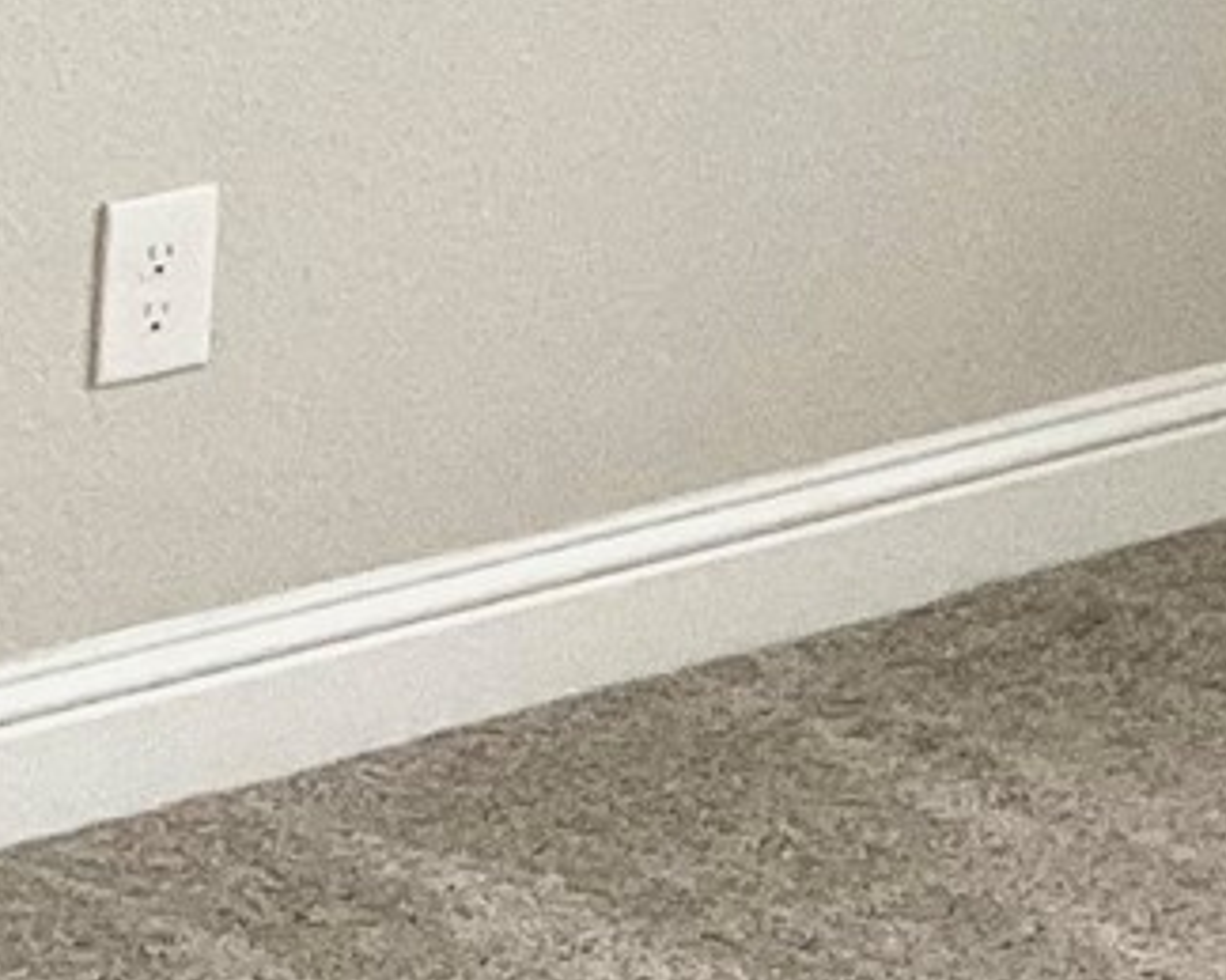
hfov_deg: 8.9
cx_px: 3591
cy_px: -1483
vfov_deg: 7.9
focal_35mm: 179
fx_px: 6493
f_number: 1.8
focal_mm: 3
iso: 50
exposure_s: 1/120
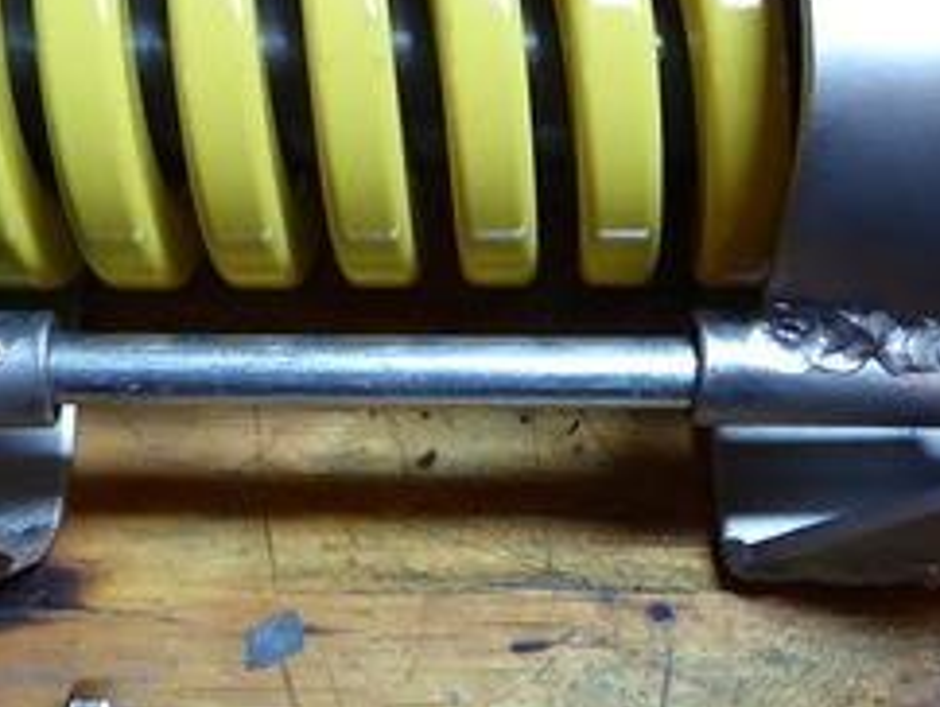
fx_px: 1794
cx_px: 427
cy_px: 280
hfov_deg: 29.3
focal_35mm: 66
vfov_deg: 22.3
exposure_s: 1/30
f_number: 3.3
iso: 400
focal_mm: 4.3
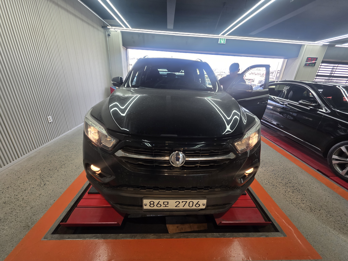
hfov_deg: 106.2
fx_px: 131
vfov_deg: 89.9
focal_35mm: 13
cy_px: 130
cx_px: 174
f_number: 1.9
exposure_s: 1/359
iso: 160
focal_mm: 2.2
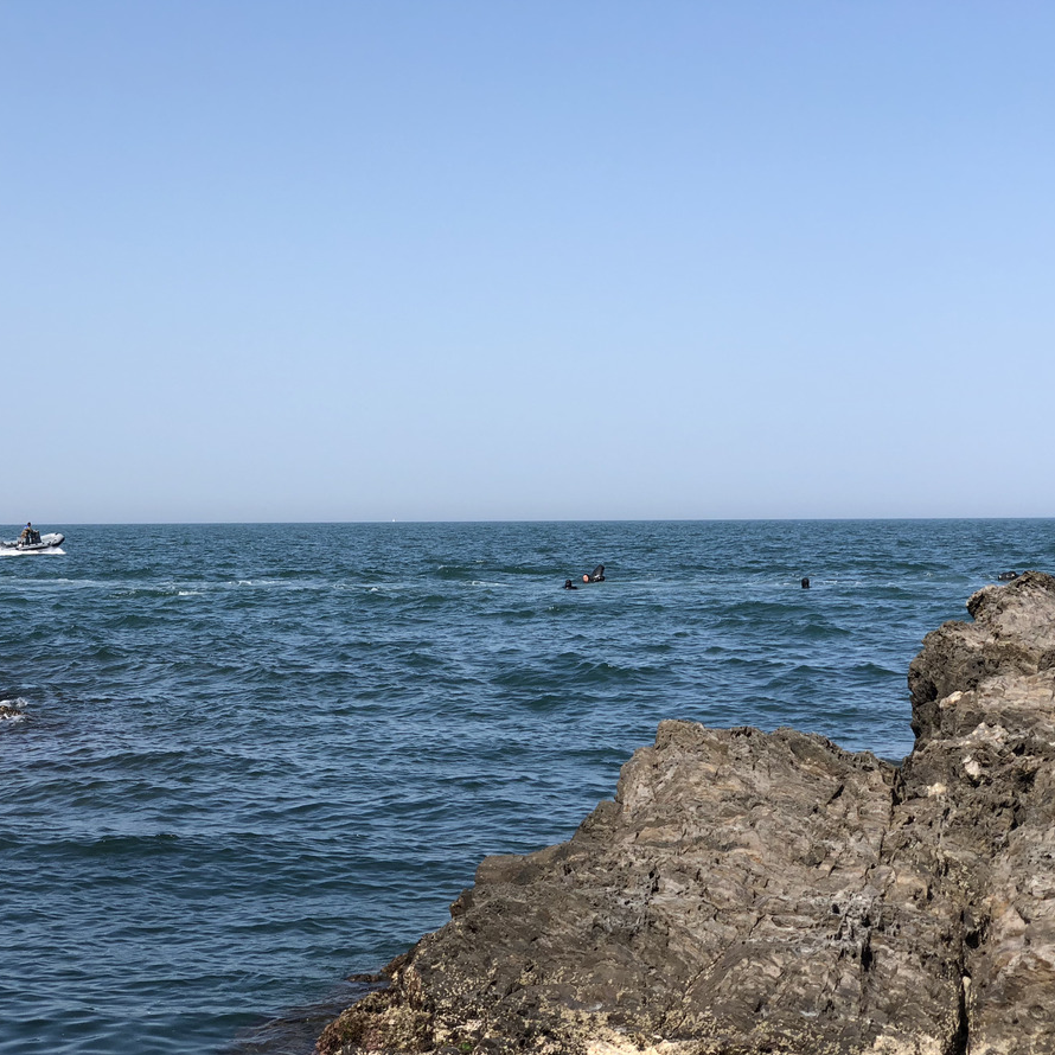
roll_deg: +1.3
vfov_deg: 27.7
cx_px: 409
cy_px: 524
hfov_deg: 27.6
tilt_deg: +0.9
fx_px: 2138
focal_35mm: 62
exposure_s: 1/1230
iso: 16
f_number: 2.4
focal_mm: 6
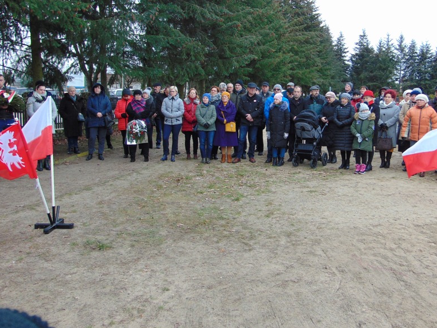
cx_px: 249
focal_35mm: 33
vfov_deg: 42.7
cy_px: 130
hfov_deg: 55.2
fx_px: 417
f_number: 3
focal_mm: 4.5
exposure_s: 1/50
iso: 80
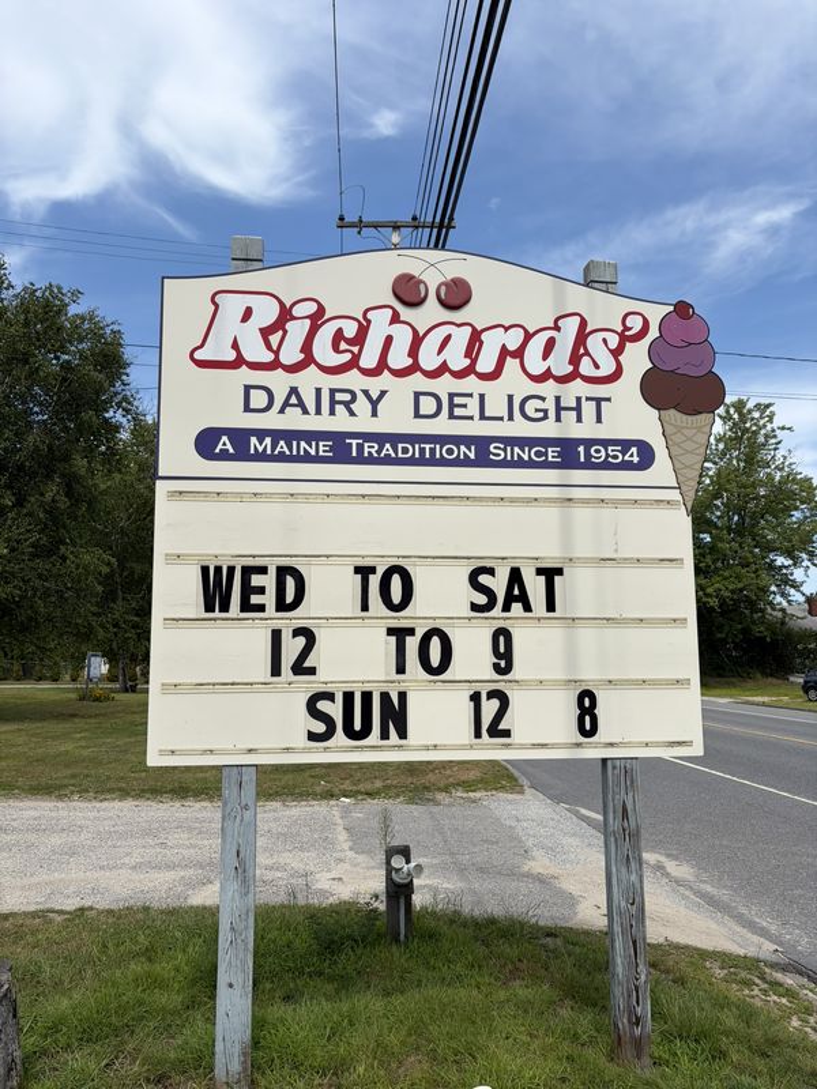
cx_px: 408
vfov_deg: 67.3
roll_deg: -0.5
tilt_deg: +8.5
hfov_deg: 53.1
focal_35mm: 26
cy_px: 544
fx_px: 818
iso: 50
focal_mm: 5.96
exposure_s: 1/4329
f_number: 1.6
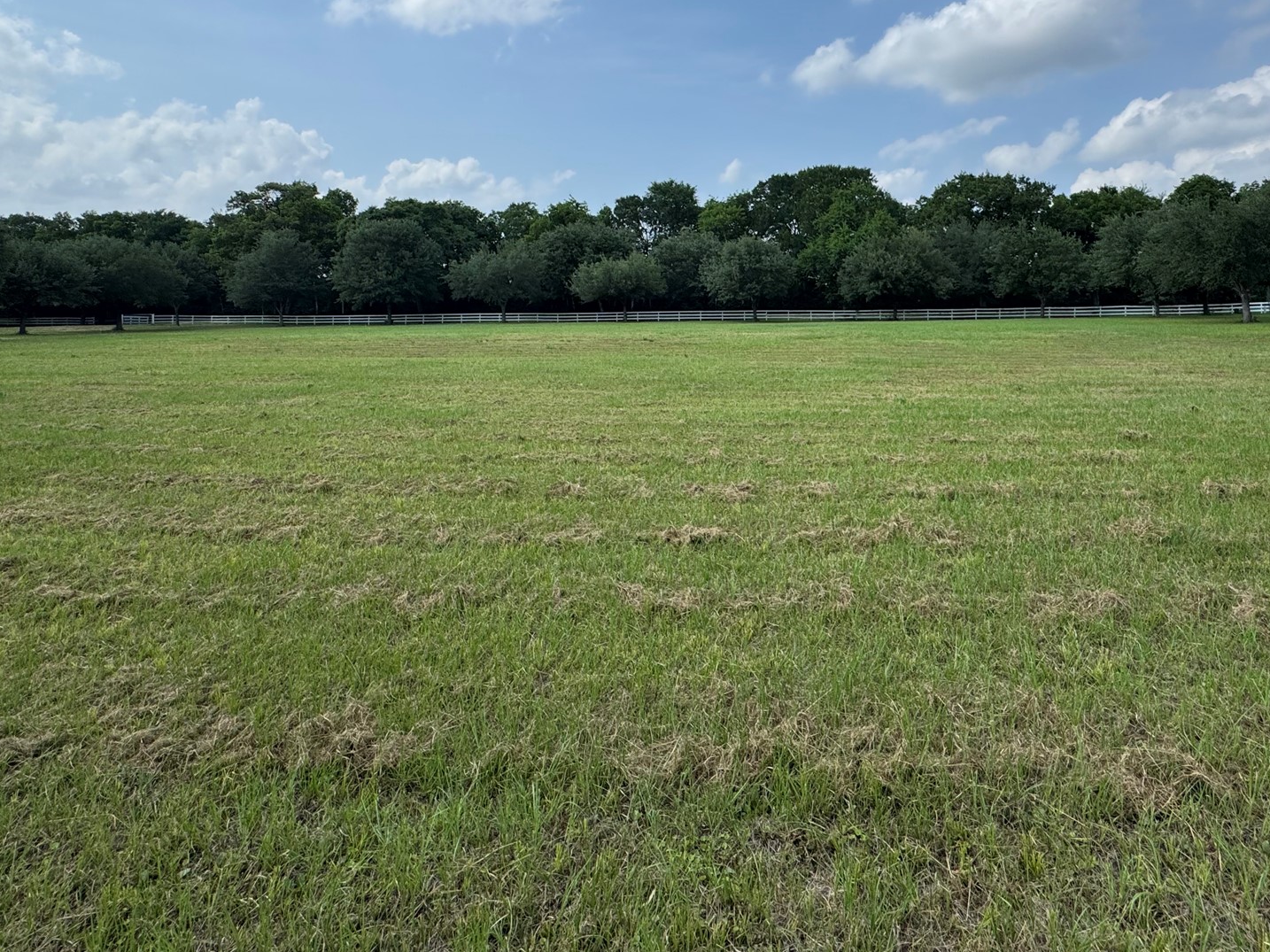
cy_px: 296
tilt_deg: +3.1
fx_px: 734
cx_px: 709
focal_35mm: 20
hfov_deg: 81.4
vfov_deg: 63.8
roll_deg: -0.6
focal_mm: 2.22
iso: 50
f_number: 2.2
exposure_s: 1/2273
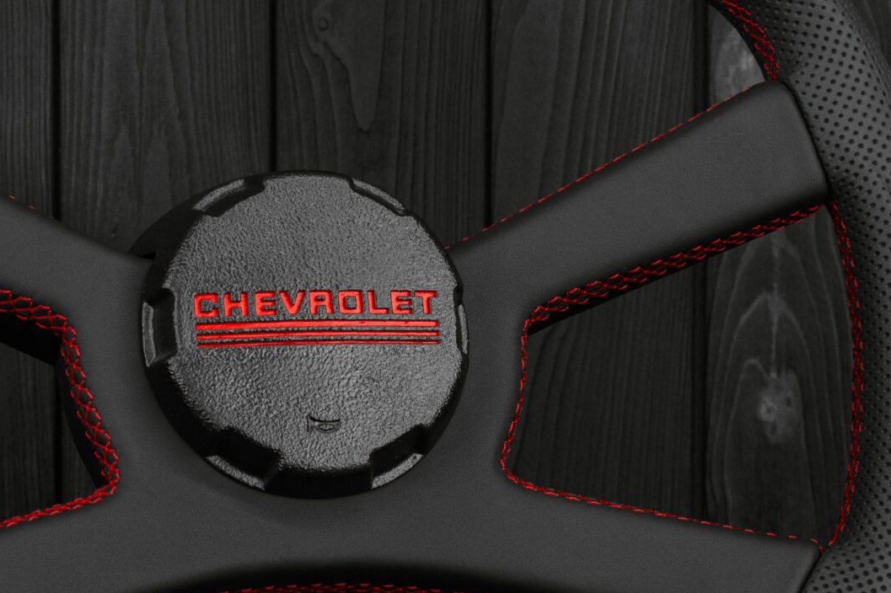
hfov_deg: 16.1
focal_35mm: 127
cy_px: 323
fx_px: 3147
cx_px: 300
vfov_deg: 10.8
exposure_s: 1/125
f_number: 6.3
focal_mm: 35
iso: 500
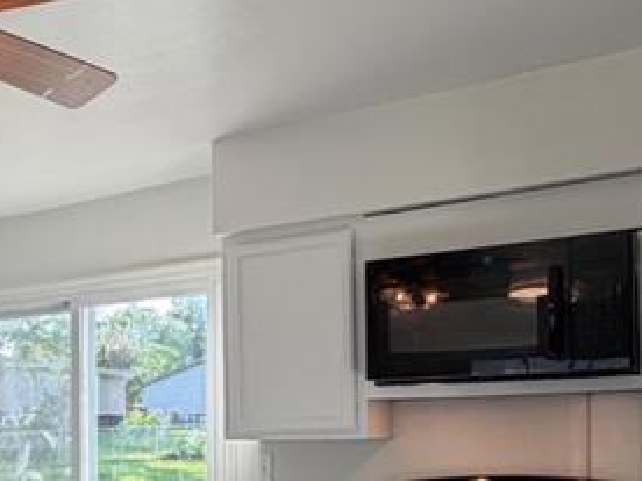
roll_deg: +0.3
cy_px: 444
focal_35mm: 52
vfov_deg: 26.9
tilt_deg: -0.1
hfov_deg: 34.3
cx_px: 40
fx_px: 964
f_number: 2.2
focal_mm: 2.22
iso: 80
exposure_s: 1/120
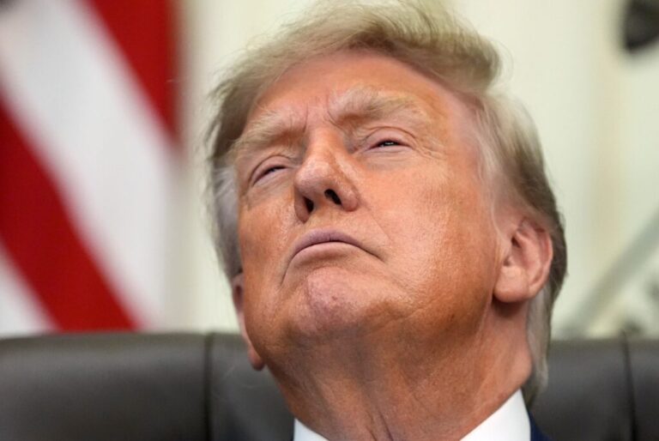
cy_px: 220
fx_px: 5498
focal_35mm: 300
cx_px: 330
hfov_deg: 6.9
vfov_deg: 4.6
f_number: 3.2
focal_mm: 200
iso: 5000
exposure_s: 1/500
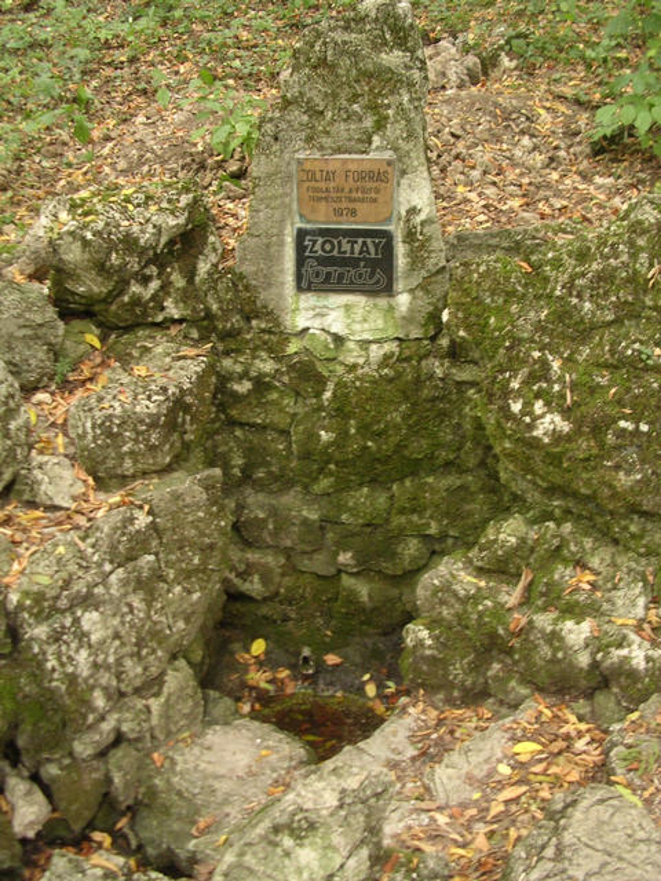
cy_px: 440
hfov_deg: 37.7
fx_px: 967
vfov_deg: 49.0
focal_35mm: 38
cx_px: 330
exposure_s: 1/3.4
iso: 160
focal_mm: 5.8
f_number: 2.8
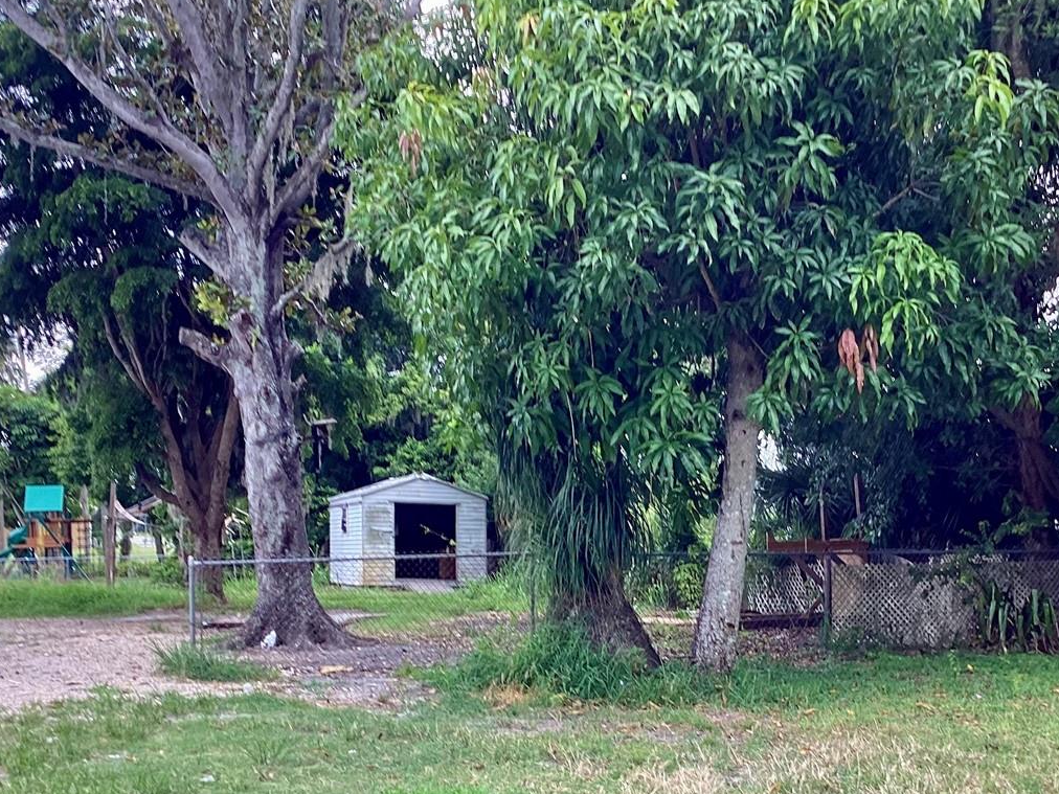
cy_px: 555
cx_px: 580
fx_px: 1499
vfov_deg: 29.4
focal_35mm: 49
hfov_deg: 38.9
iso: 25
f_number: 2.4
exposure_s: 1/133
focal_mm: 3.3
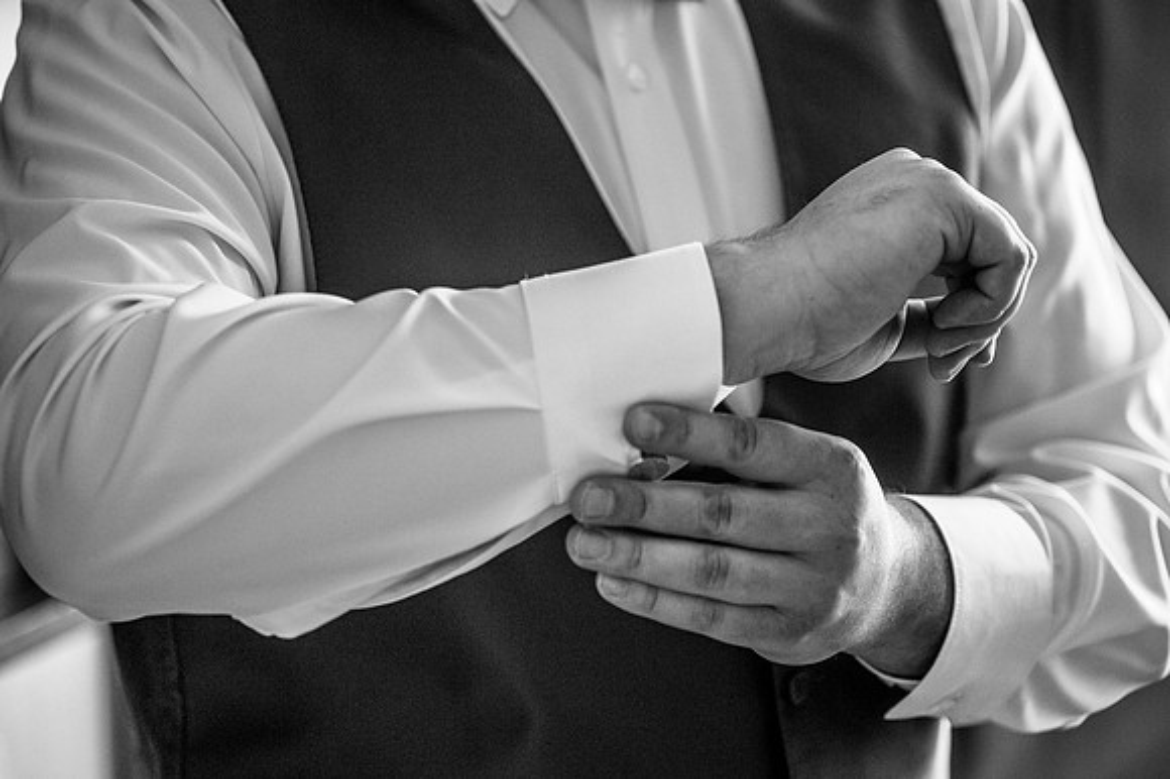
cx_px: 585
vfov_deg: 13.0
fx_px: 3410
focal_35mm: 105
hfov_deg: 19.5
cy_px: 390
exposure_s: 1/200
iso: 2000
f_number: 4.2
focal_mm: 105
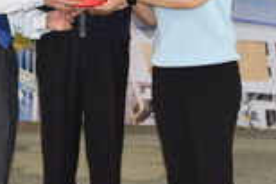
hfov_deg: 12.1
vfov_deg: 8.1
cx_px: 79
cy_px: -22
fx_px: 1297
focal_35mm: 169
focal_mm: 65
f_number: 4
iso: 1400
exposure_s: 1/60
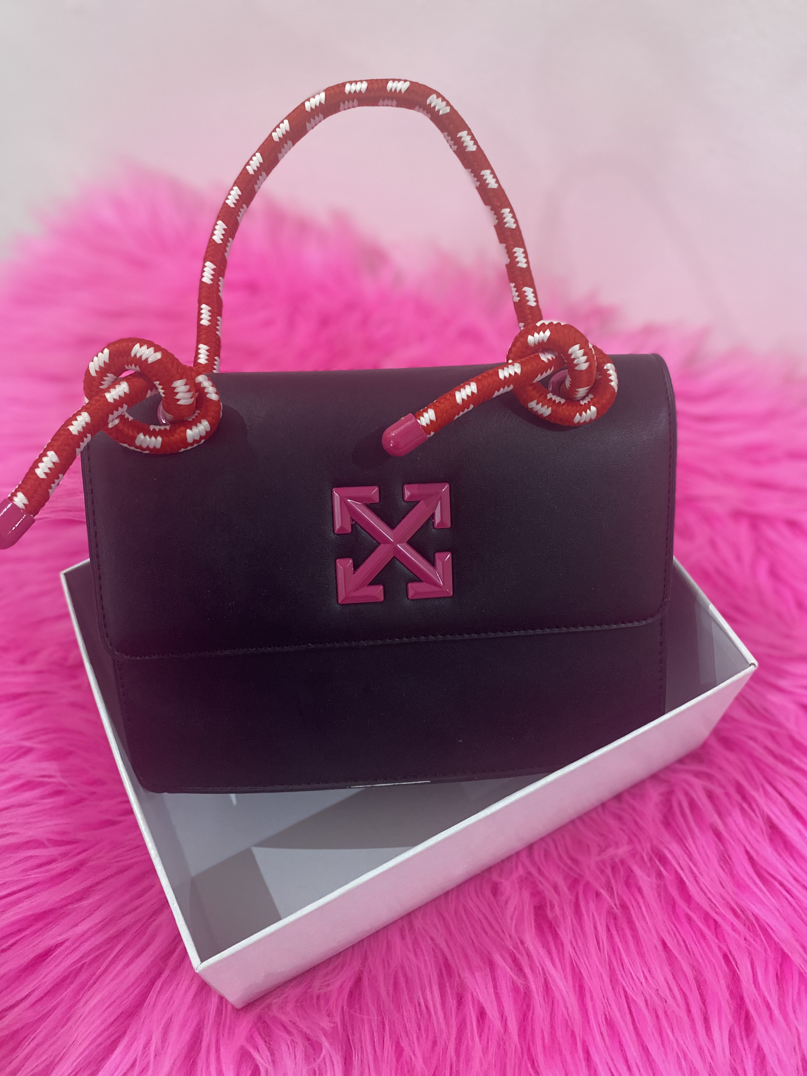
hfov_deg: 53.1
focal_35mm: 26
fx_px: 808
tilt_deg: -53.7
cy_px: 538
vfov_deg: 67.3
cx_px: 404
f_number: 1.8
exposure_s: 1/33
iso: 400
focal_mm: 4.25
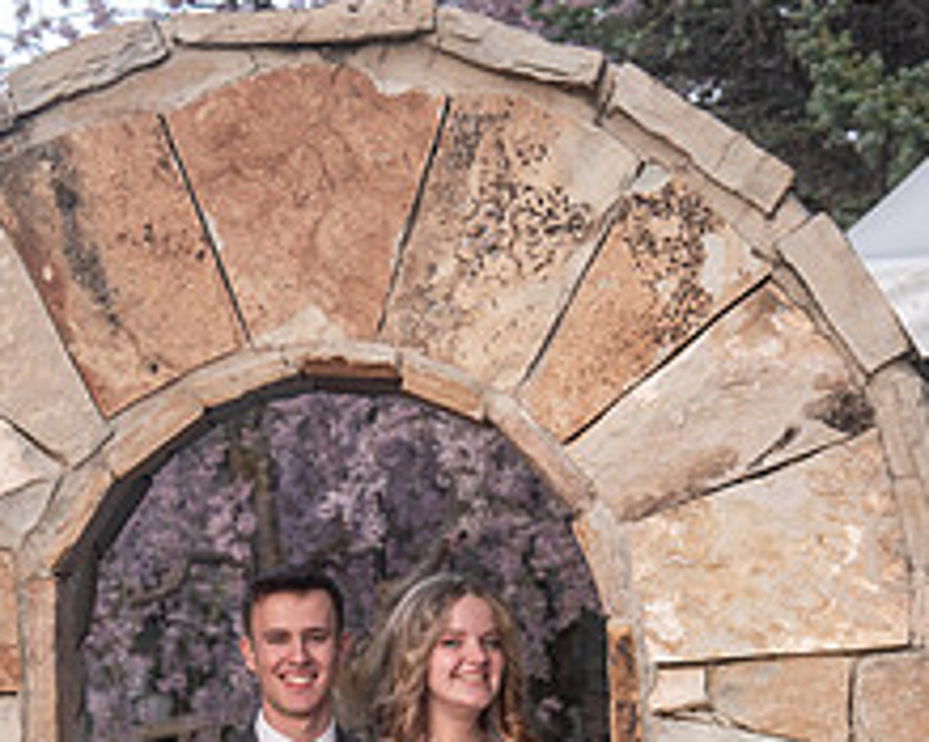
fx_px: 3078
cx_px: 386
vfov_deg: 13.4
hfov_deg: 17.2
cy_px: 840
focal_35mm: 112
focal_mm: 58
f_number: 4.5
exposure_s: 1/125
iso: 500
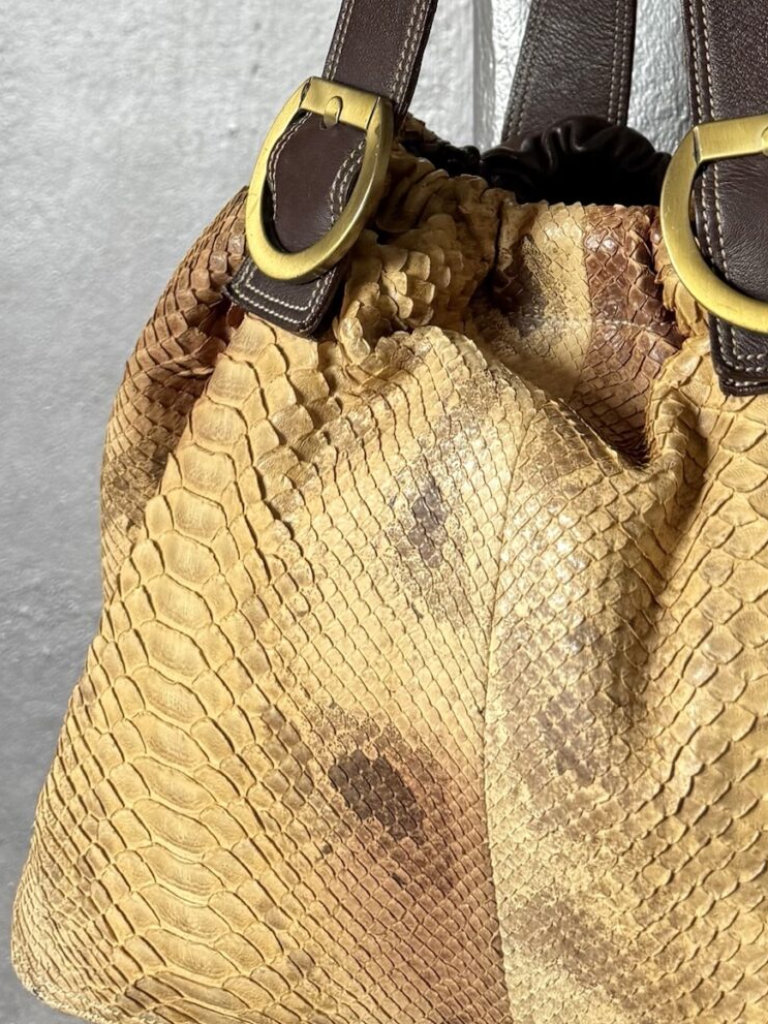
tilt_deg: -1.2
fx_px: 1834
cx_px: 629
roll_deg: -2.3
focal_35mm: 62
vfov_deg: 28.5
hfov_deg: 23.3
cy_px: -84
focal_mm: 6.76
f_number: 1.78
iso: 200
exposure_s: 1/82
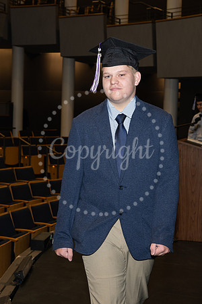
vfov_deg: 31.9
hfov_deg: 21.4
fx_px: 530
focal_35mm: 63
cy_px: 152
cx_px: 56
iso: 1000
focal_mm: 42
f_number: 5
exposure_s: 1/125
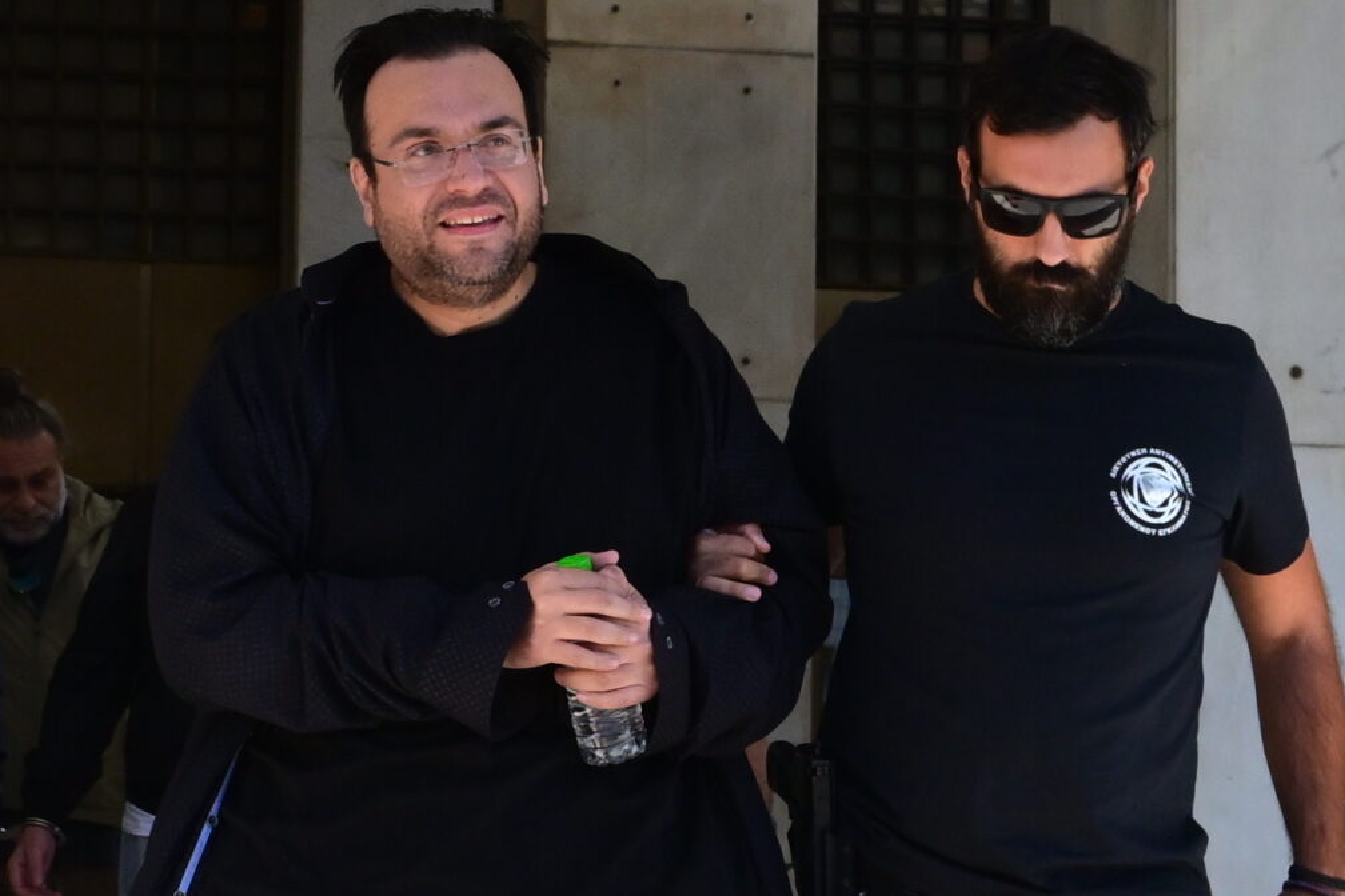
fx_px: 1868
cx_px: 769
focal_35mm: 50
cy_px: 423
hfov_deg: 39.5
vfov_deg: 27.0
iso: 1000
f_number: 7.1
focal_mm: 28
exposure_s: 1/800
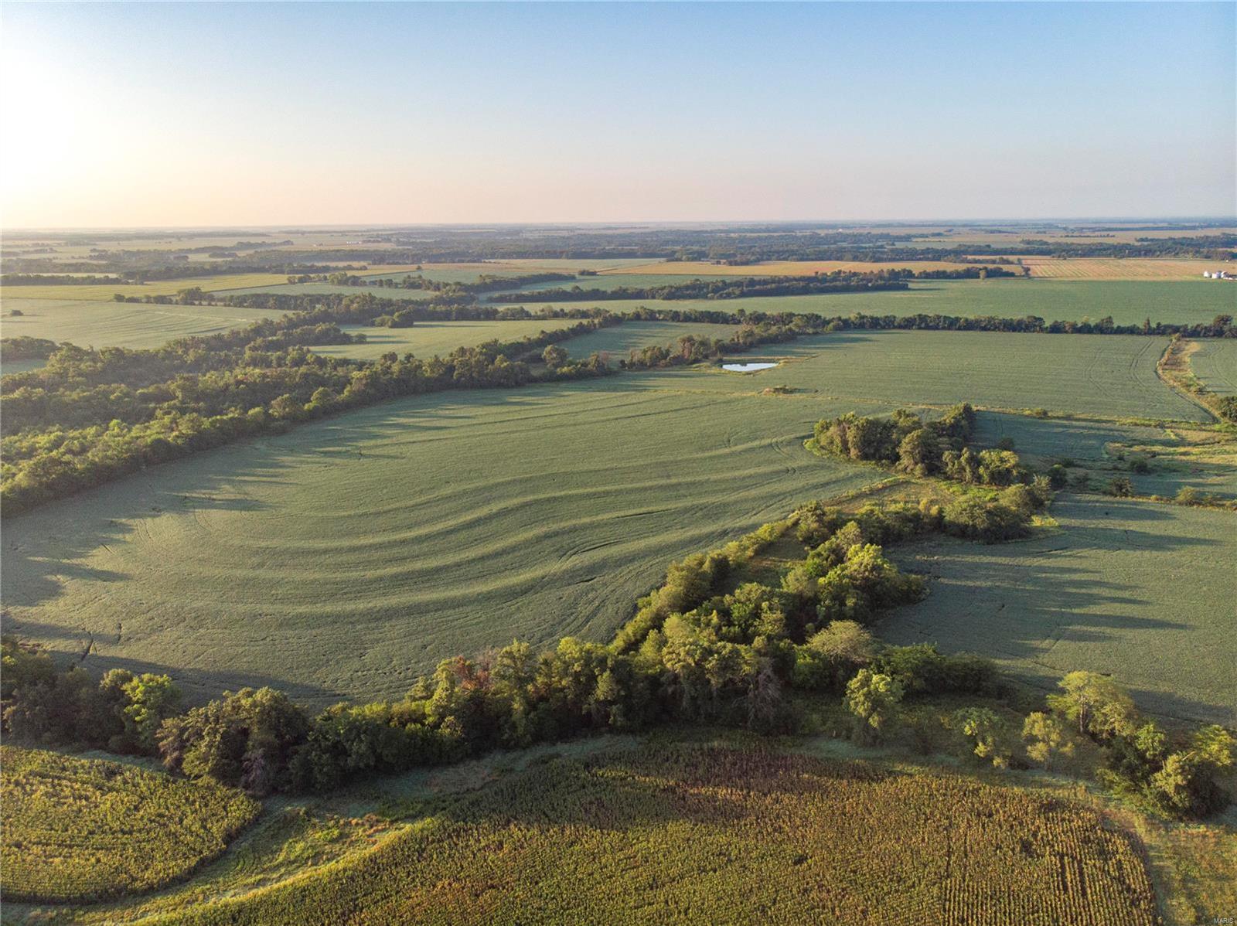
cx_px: 618
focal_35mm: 24
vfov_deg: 56.8
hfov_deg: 71.6
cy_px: 463
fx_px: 857
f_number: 2.8
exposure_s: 1/500
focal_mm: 4.5
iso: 100
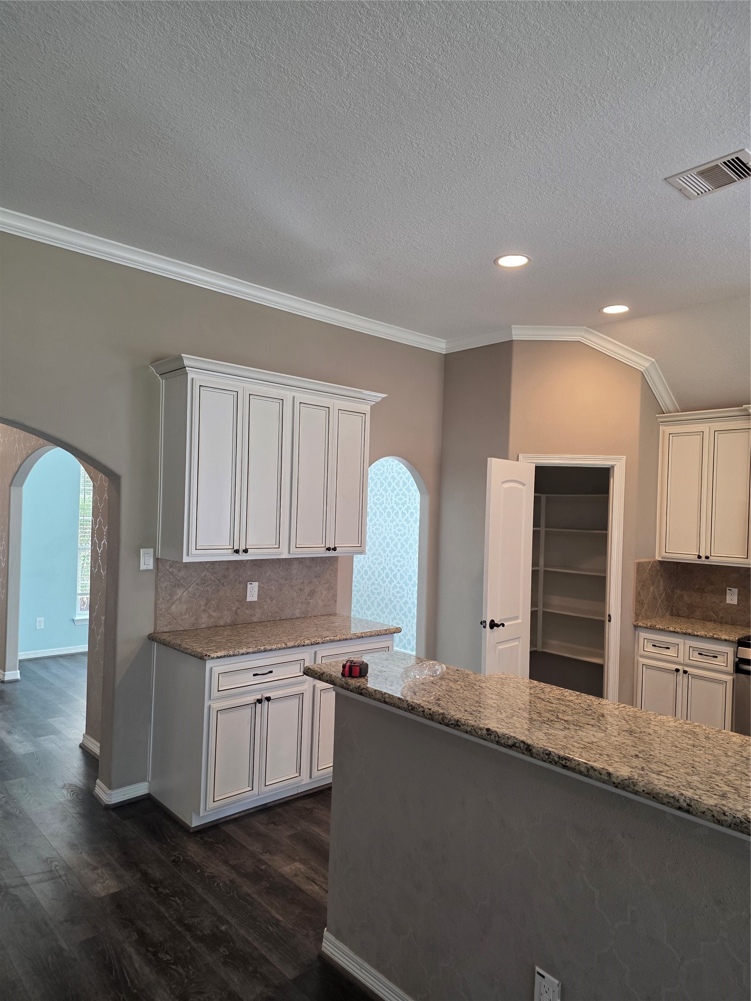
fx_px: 665
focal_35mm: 23
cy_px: 500
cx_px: 376
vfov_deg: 73.9
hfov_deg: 58.9
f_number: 1.7
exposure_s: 1/120
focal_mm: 6.25
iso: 200
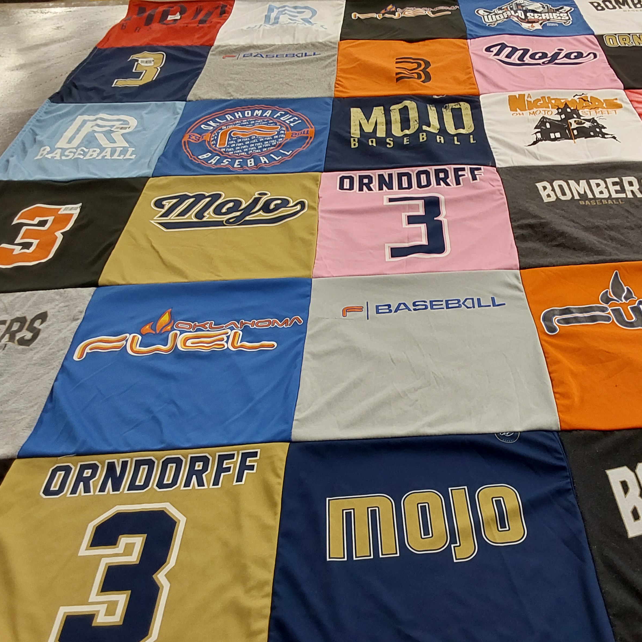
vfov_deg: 48.4
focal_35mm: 34
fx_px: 713
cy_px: 330
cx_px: 426
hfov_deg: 47.7
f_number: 1.9
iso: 100
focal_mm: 2.91
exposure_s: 1/60
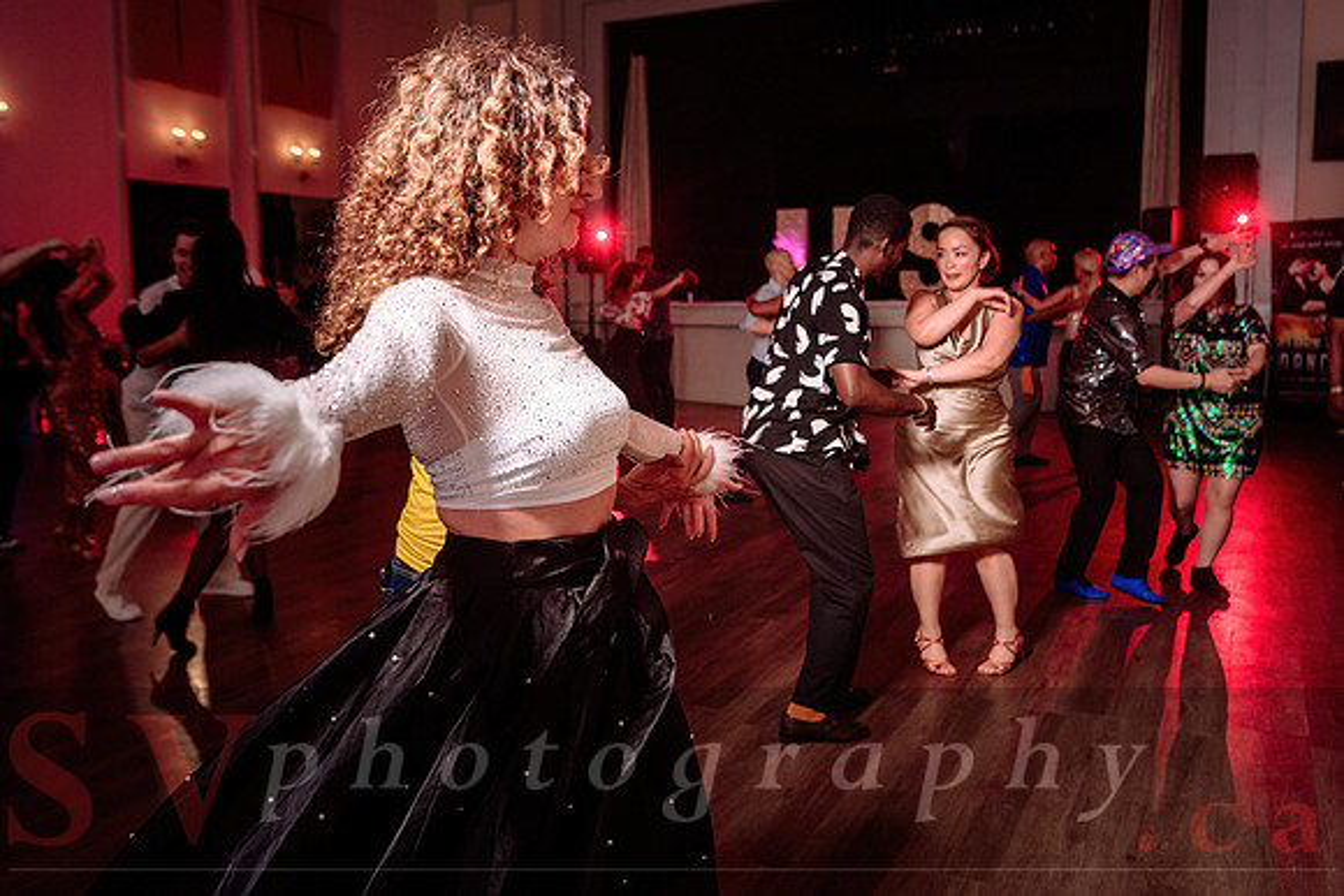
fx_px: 1239
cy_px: 400
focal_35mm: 33
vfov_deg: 39.7
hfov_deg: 56.9
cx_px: 672
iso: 640
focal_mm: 30
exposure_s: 1/100
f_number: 3.5
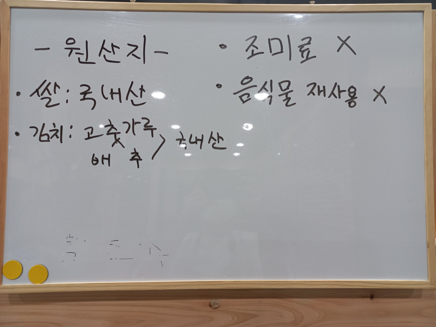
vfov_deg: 54.9
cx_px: 218
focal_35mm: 25
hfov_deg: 69.4
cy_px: 164
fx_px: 315
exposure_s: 1/60
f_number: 1.8
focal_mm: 4.6
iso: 250
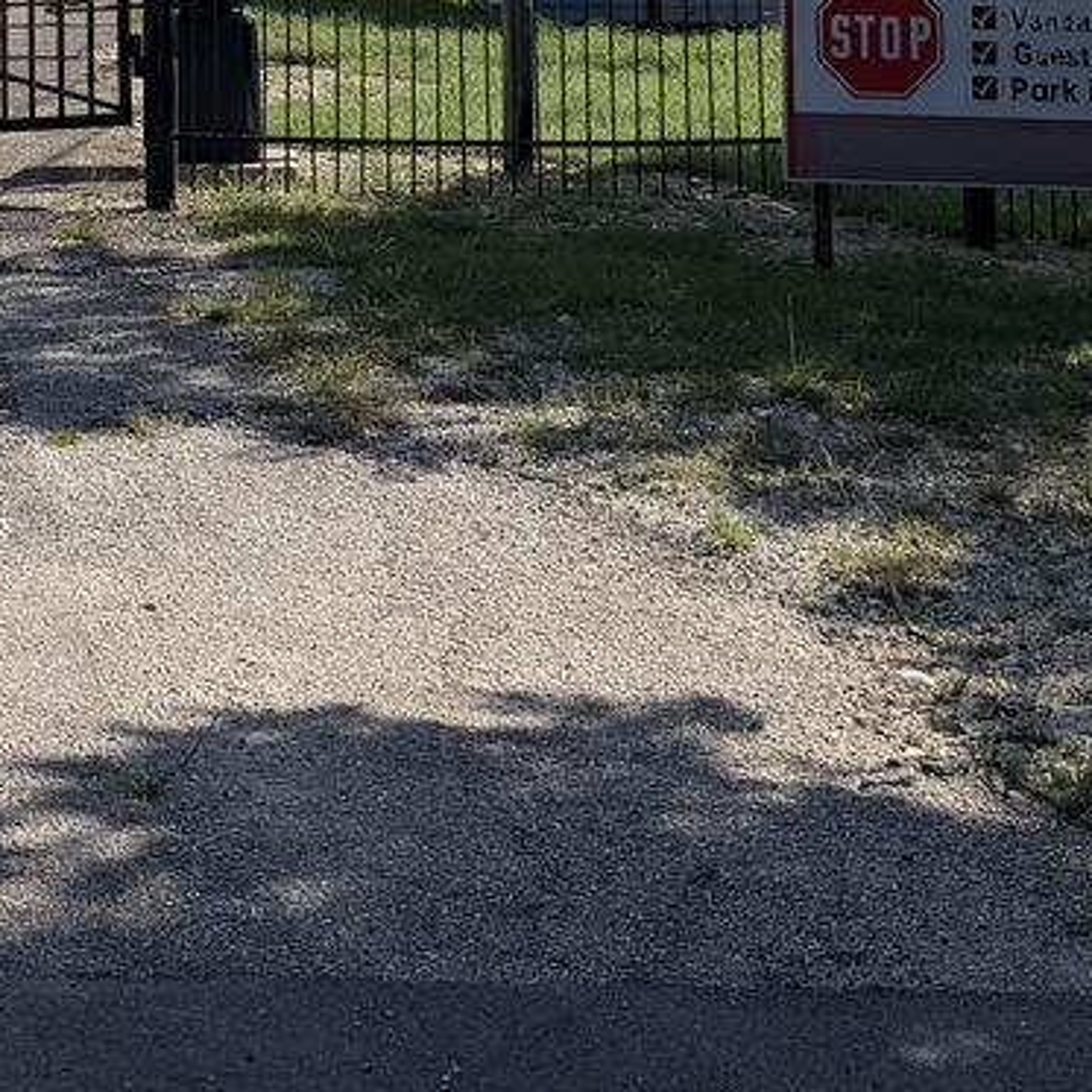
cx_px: 319
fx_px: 2927
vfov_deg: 19.1
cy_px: -436
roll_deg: +1.6
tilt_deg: +3.7
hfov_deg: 21.0
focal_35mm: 82
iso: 80
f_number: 1.78
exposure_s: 1/5714
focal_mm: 6.76
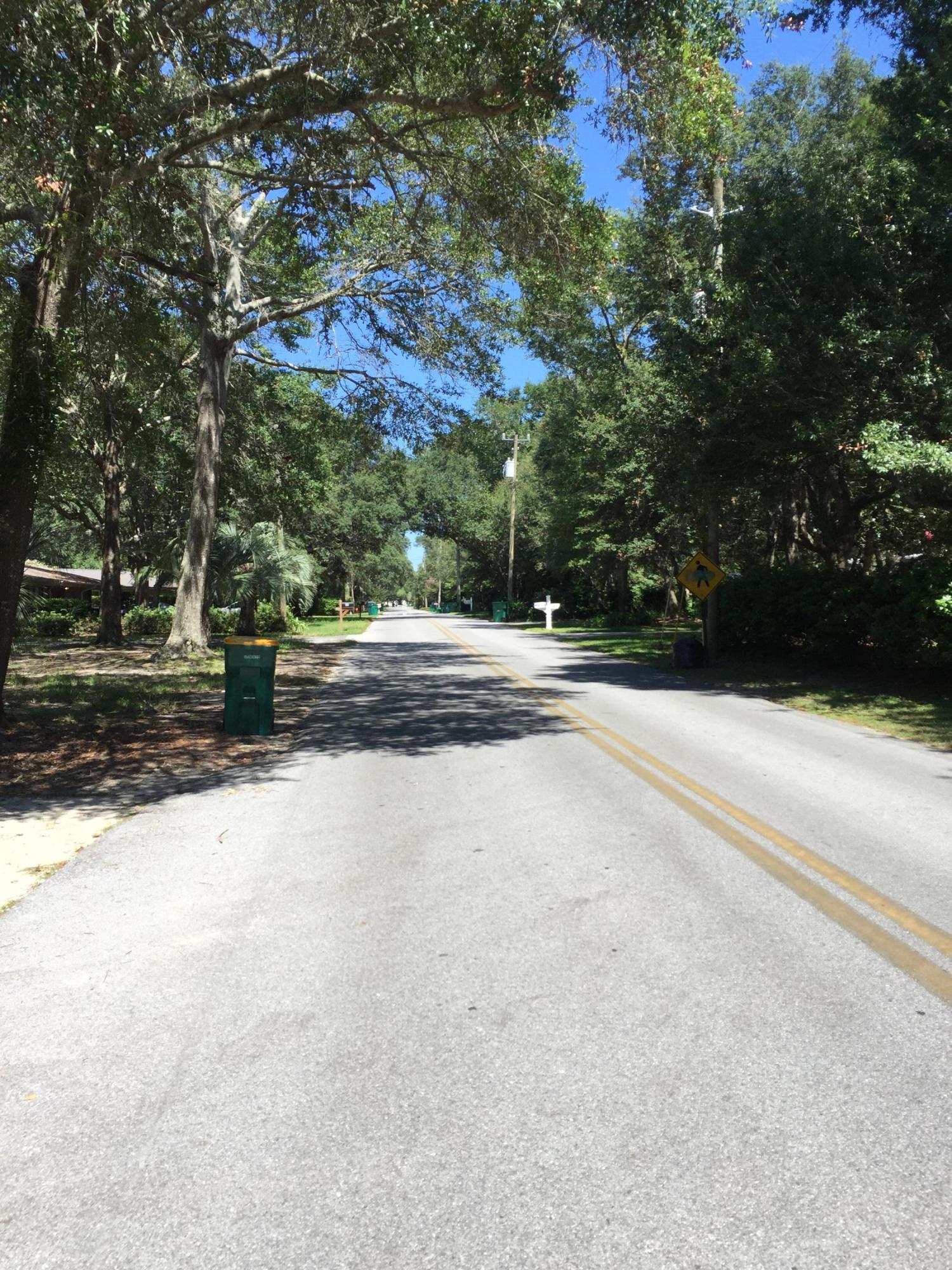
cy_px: 635
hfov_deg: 48.2
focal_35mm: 29
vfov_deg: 61.7
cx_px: 476
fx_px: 1063
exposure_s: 1/964
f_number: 2.2
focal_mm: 4.15
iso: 32
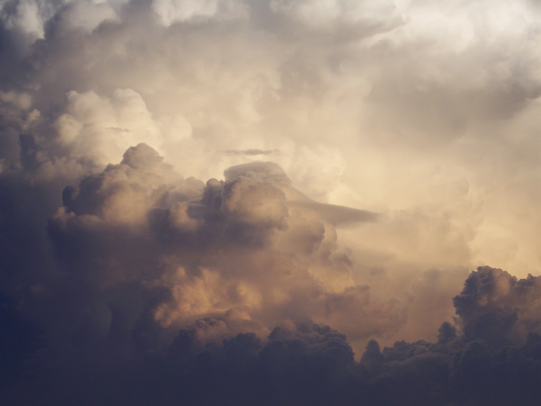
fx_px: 1829
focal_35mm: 117
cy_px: 203
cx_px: 270
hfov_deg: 16.8
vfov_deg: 12.7
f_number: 4.8
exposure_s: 1/500
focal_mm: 24
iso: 100
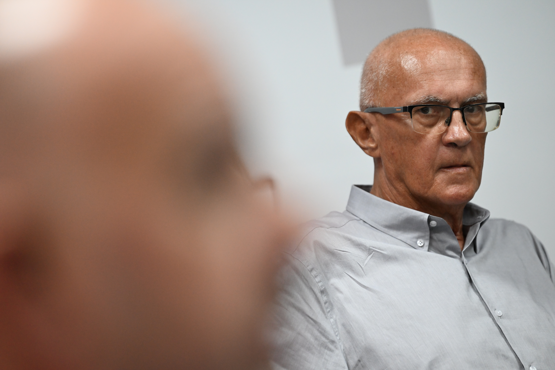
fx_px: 3083
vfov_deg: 6.9
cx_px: 278
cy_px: 185
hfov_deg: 10.3
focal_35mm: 200
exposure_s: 1/250
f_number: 3.5
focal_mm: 200
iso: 3200
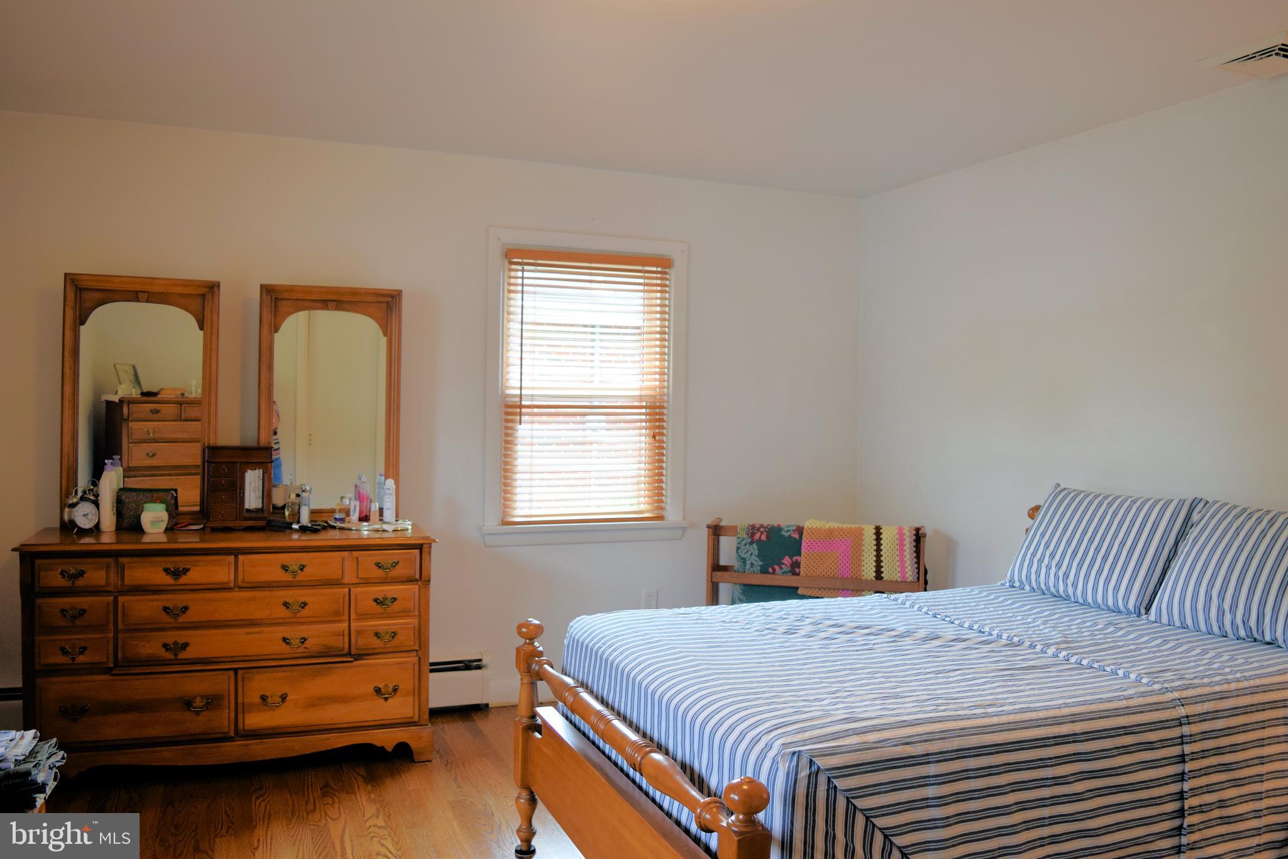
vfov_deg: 47.9
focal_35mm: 27
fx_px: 966
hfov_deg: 67.4
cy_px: 430
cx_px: 644
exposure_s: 1/60
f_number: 4
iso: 450
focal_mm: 18
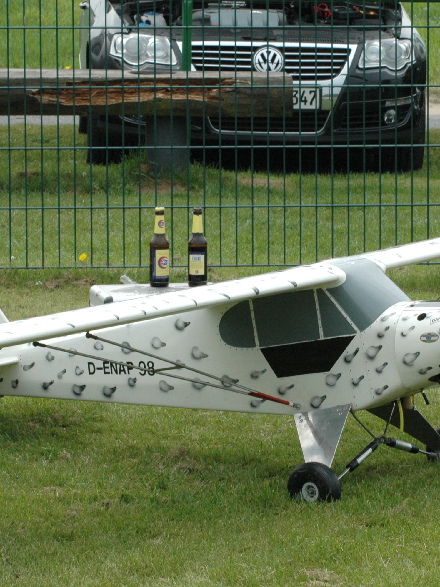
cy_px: 294
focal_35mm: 185
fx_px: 3131
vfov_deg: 10.7
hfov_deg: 8.0
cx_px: 265
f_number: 20
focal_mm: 85
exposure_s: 1/160
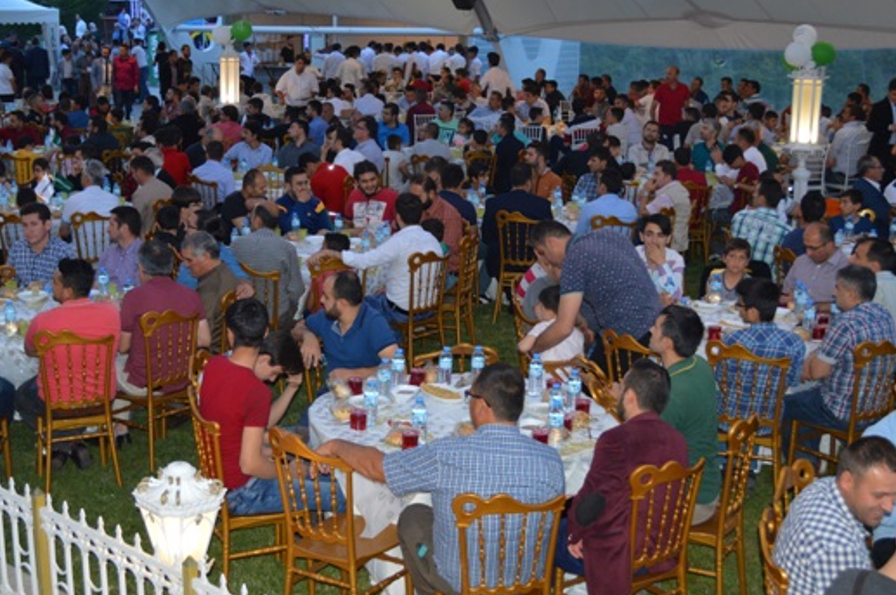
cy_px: 247
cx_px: 404
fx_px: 1292
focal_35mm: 52
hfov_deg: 38.2
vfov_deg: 25.9
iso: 500
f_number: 4.5
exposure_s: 1/60
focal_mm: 28
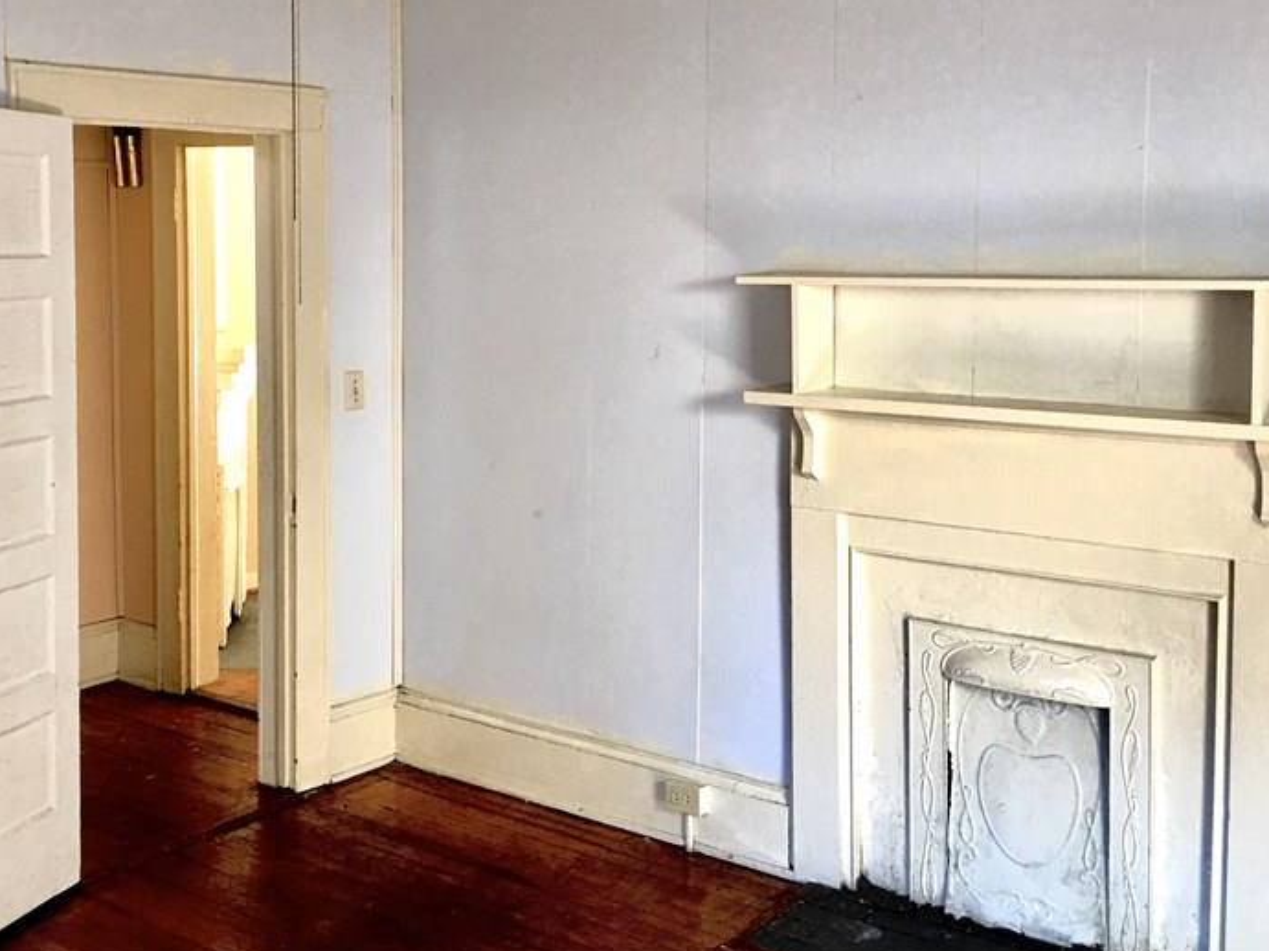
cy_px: 375
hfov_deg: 43.8
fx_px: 1576
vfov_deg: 33.5
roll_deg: -0.3
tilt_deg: -4.3
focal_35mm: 43
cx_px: 599
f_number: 2.2
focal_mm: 4.15
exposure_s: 1/15
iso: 40
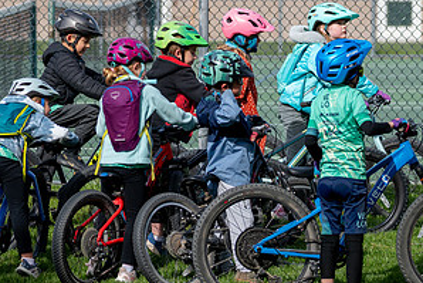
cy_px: 132
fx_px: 3538
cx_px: 200
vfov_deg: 4.6
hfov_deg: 6.8
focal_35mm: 301
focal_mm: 98
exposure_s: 1/2500
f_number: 2.8
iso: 200
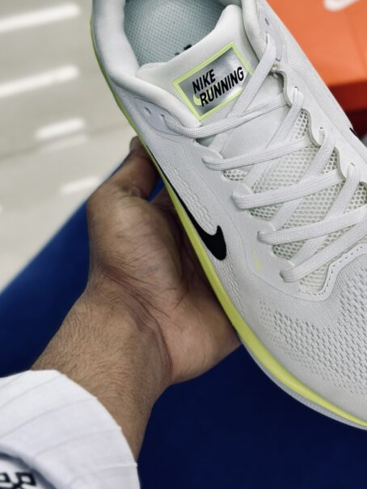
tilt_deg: -55.5
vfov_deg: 26.1
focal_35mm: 74
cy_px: 155
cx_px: 270
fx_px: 1046
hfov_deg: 19.8
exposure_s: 1/135
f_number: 1.78
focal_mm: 6.86
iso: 64
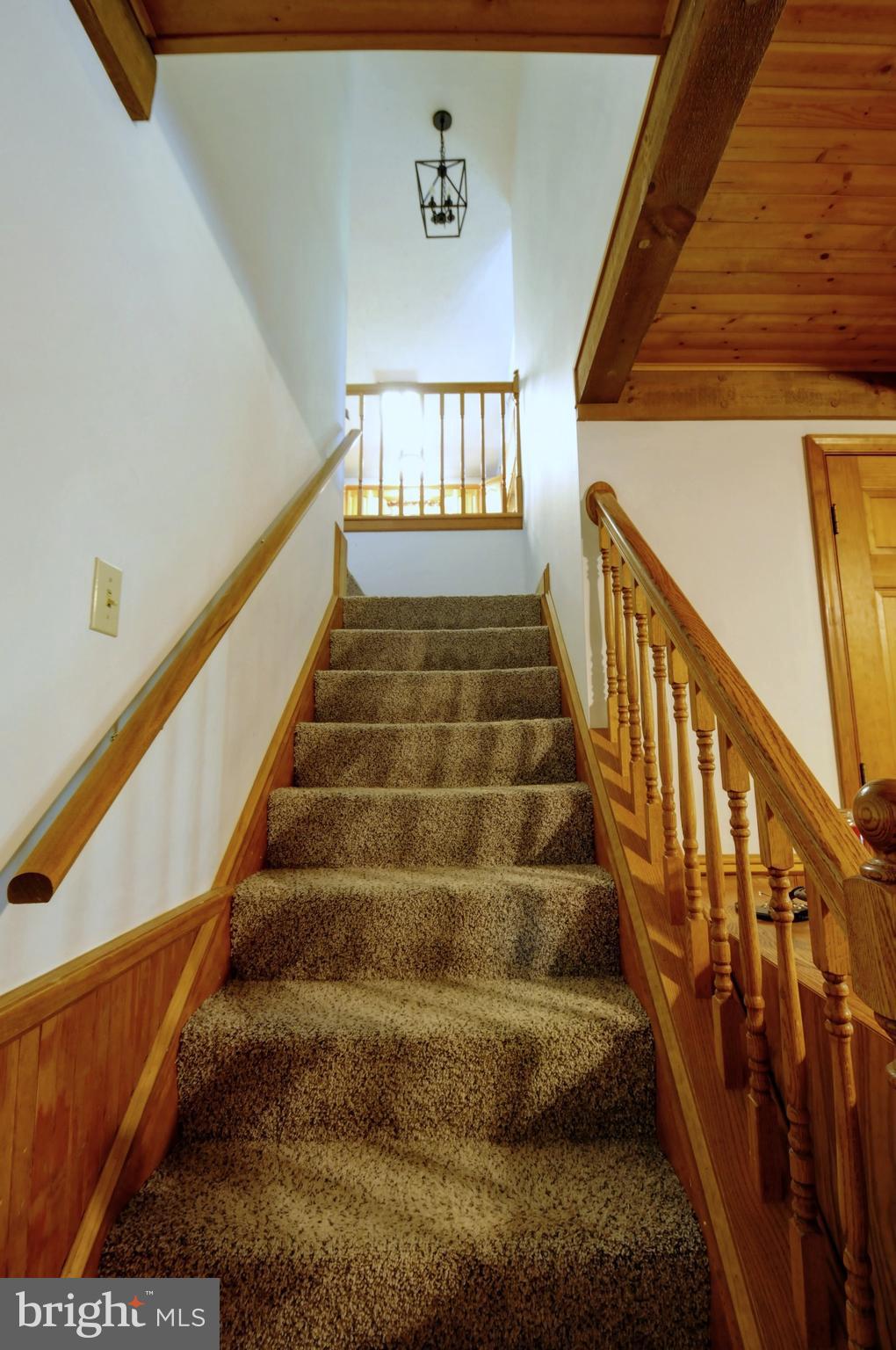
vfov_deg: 100.5
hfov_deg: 77.2
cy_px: 675
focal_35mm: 15
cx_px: 448
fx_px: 561
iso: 800
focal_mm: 10
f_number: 8
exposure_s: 1
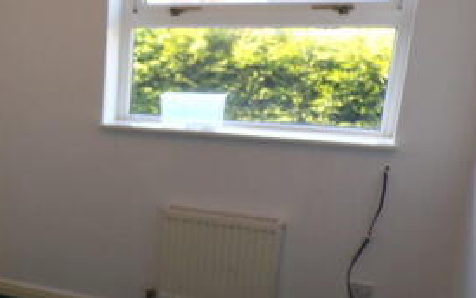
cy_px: 207
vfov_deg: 23.8
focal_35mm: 54
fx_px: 701
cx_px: -18
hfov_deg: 33.7
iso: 99
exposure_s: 1/34
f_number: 4.3
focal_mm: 4.3
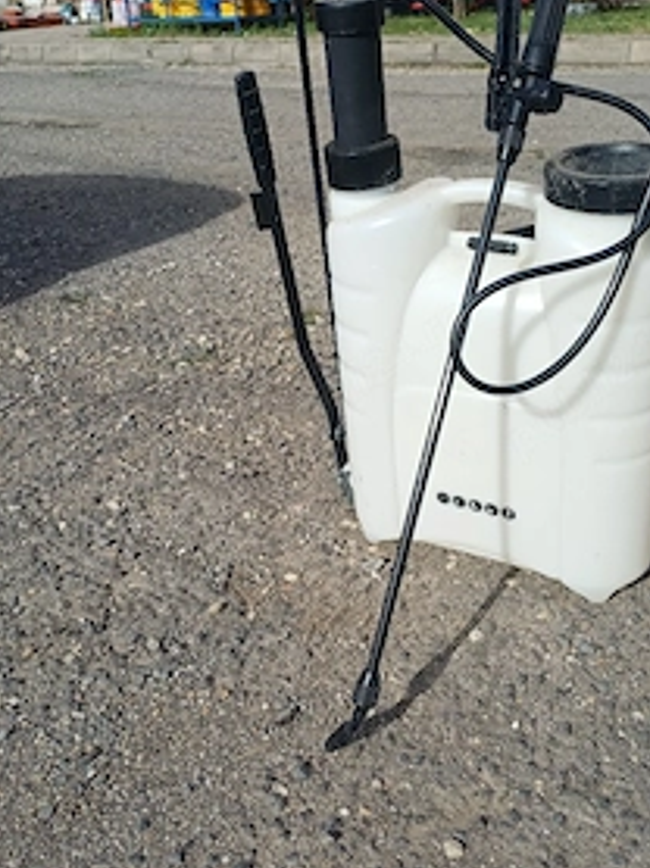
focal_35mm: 36
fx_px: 903
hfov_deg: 39.2
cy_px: 415
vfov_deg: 51.4
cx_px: 428
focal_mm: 4.65
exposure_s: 1/2000
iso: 50
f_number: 1.8
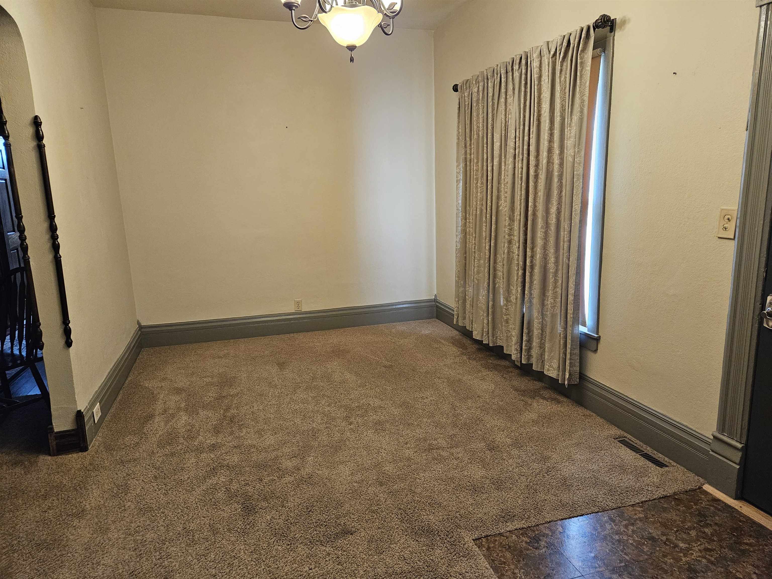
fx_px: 513
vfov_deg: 58.9
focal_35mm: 23
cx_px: 386
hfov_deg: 73.9
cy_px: 290
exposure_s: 1/120
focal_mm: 5.4
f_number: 1.8
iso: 640
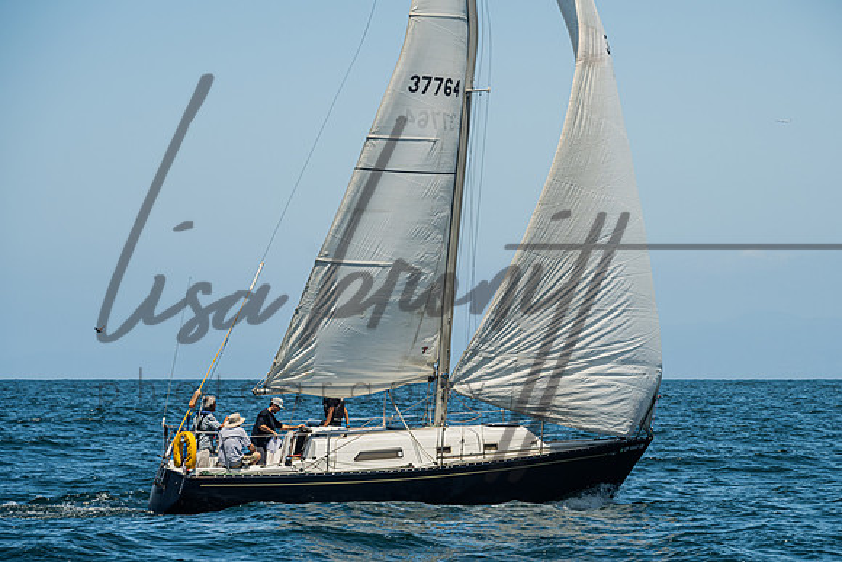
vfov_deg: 9.7
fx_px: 3322
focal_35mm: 142
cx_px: 459
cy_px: 342
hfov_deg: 14.4
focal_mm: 115
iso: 320
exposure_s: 1/800
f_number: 6.3
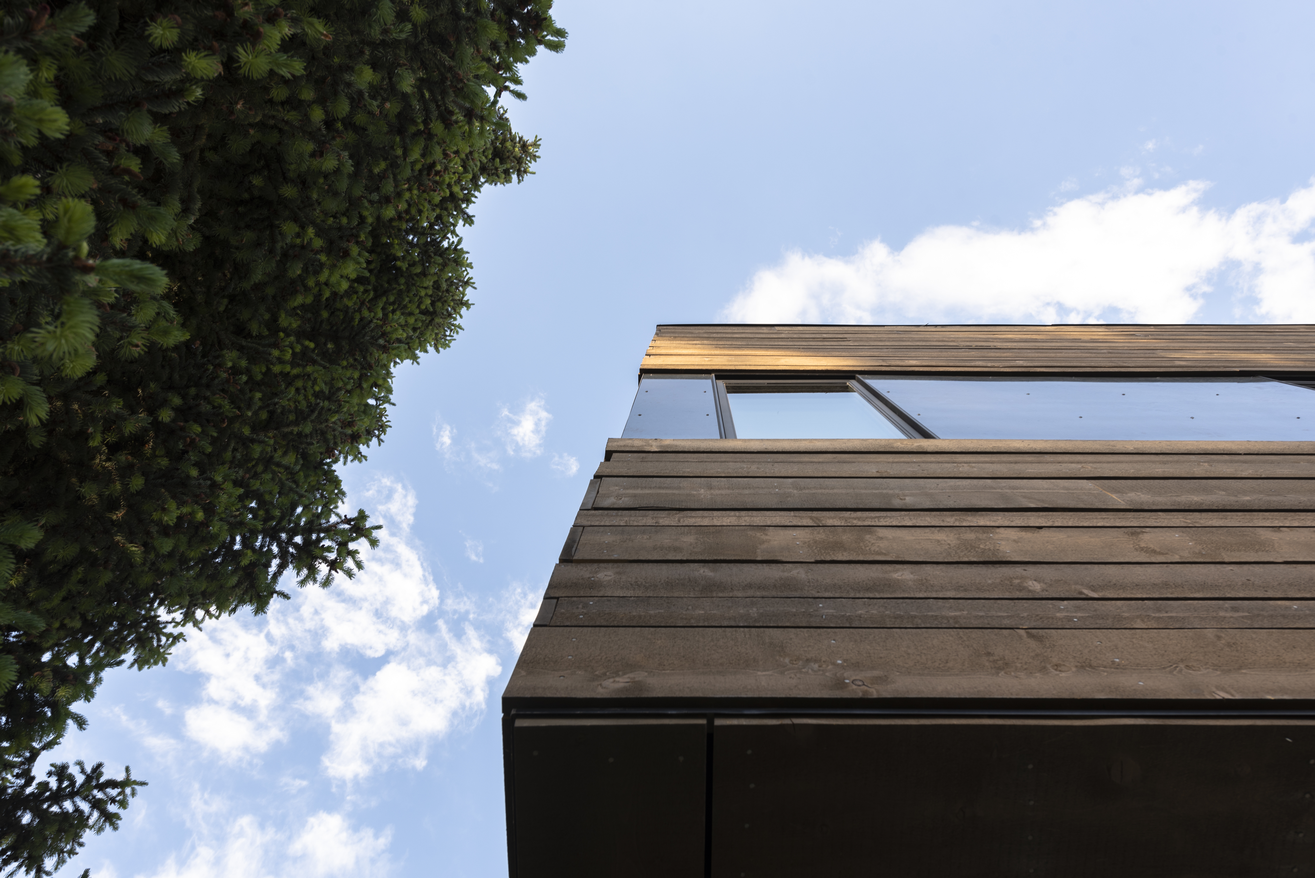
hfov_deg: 73.7
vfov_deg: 53.2
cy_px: 439
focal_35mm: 24
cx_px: 658
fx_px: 877
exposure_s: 1/50
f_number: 10
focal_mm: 24
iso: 200
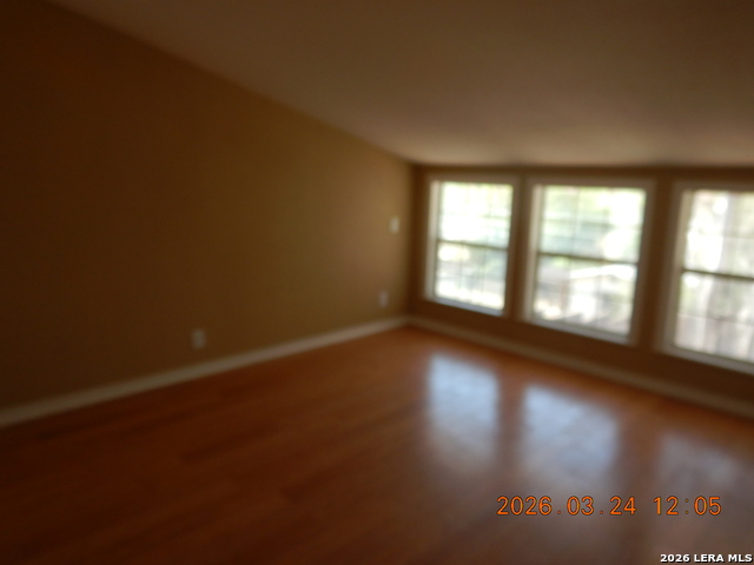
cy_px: 282
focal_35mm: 24
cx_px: 377
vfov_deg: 56.8
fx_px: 523
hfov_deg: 71.6
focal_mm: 4.3
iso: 125
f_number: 2.8
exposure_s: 1/80
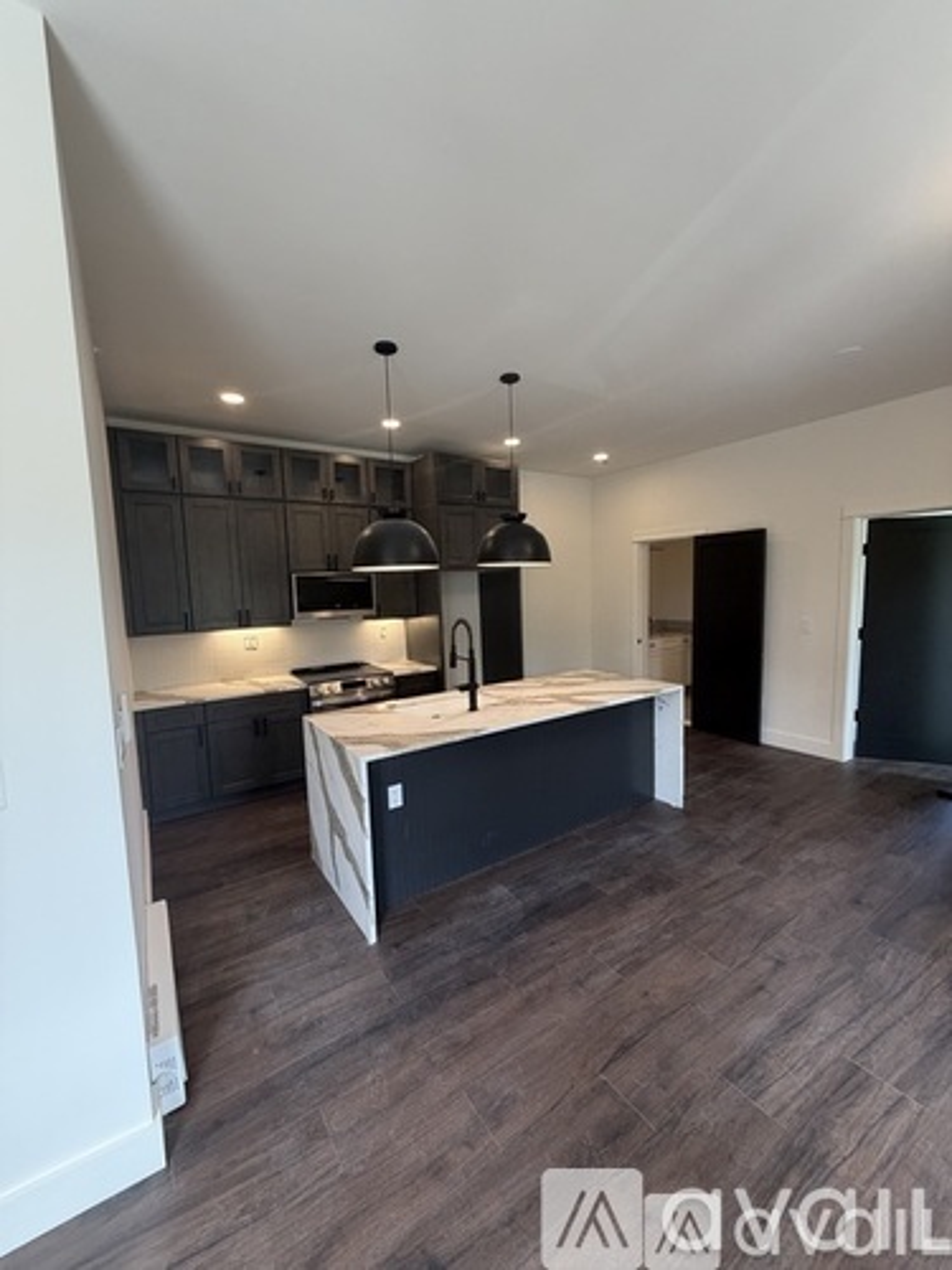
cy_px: 635
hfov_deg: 85.7
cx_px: 476
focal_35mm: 14
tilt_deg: -4.0
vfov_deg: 102.1
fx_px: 513
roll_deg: +1.9
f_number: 2.2
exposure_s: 1/120
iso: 250
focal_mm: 2.22
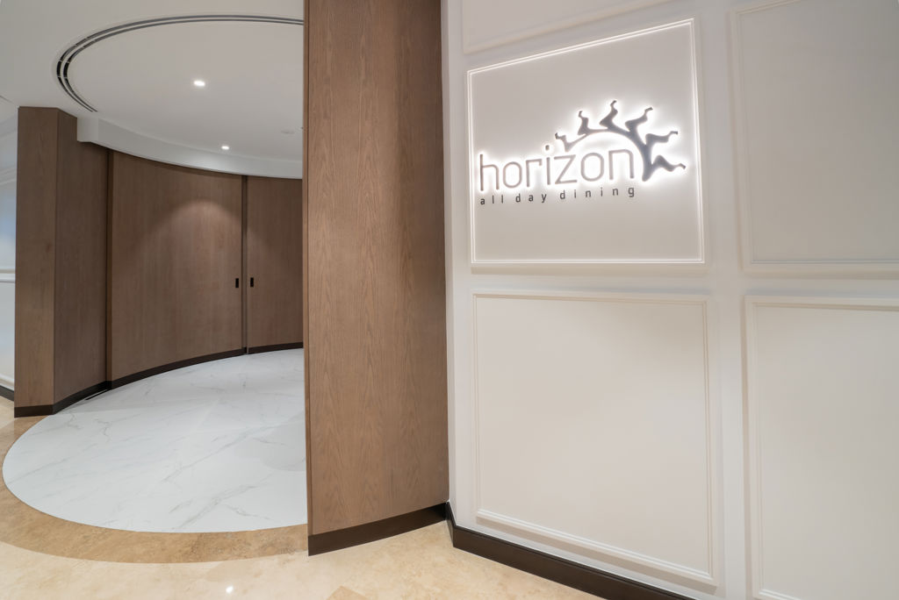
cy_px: 300
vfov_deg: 73.8
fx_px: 400
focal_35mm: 16
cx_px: 450
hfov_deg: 96.7
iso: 800
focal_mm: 16
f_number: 10
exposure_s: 1/6
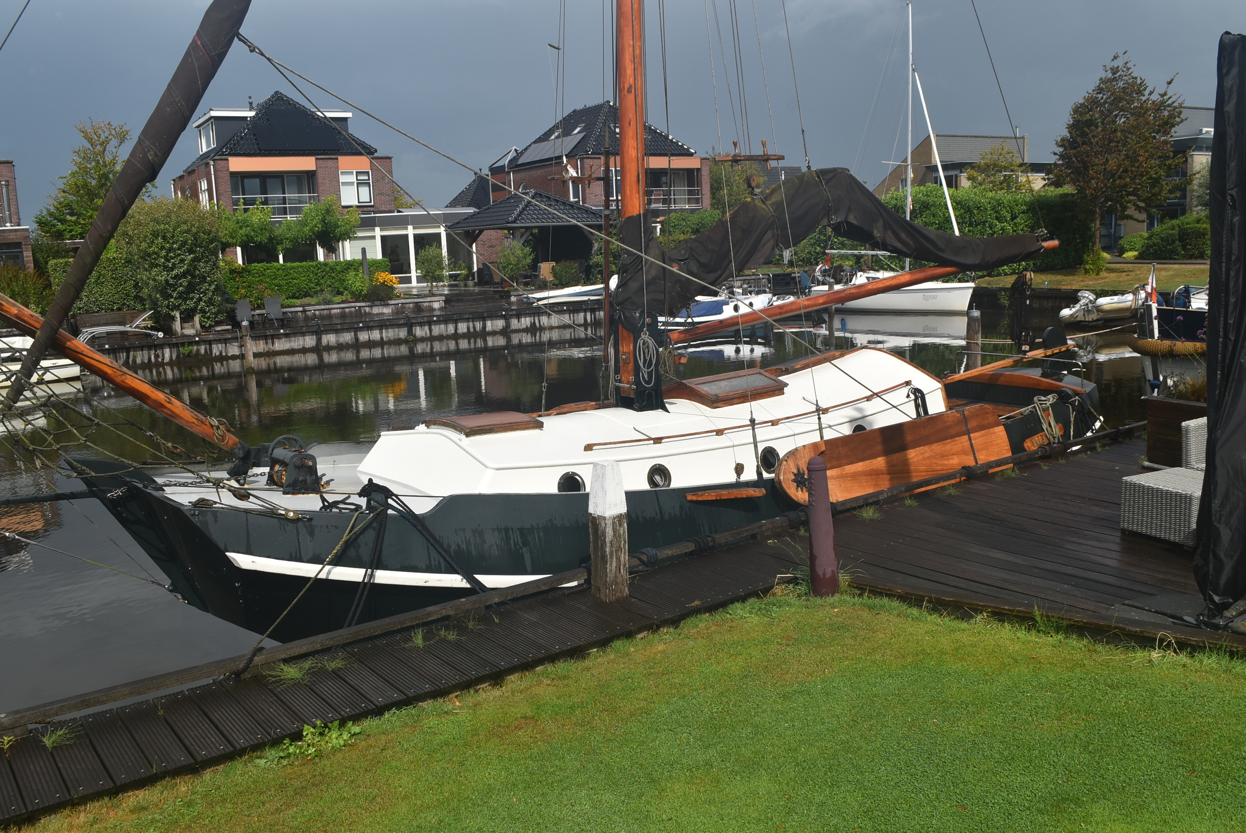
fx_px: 1039
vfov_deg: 43.7
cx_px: 623
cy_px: 416
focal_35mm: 30
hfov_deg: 61.9
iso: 200
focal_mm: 20
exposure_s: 1/400
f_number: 10
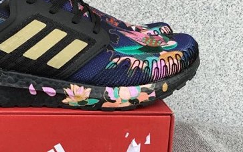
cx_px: 53
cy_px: 81
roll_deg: -0.9
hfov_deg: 34.2
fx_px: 384
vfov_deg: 22.4
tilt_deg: -14.6
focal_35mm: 58
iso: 25
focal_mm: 3.3
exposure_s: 1/194
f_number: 2.4
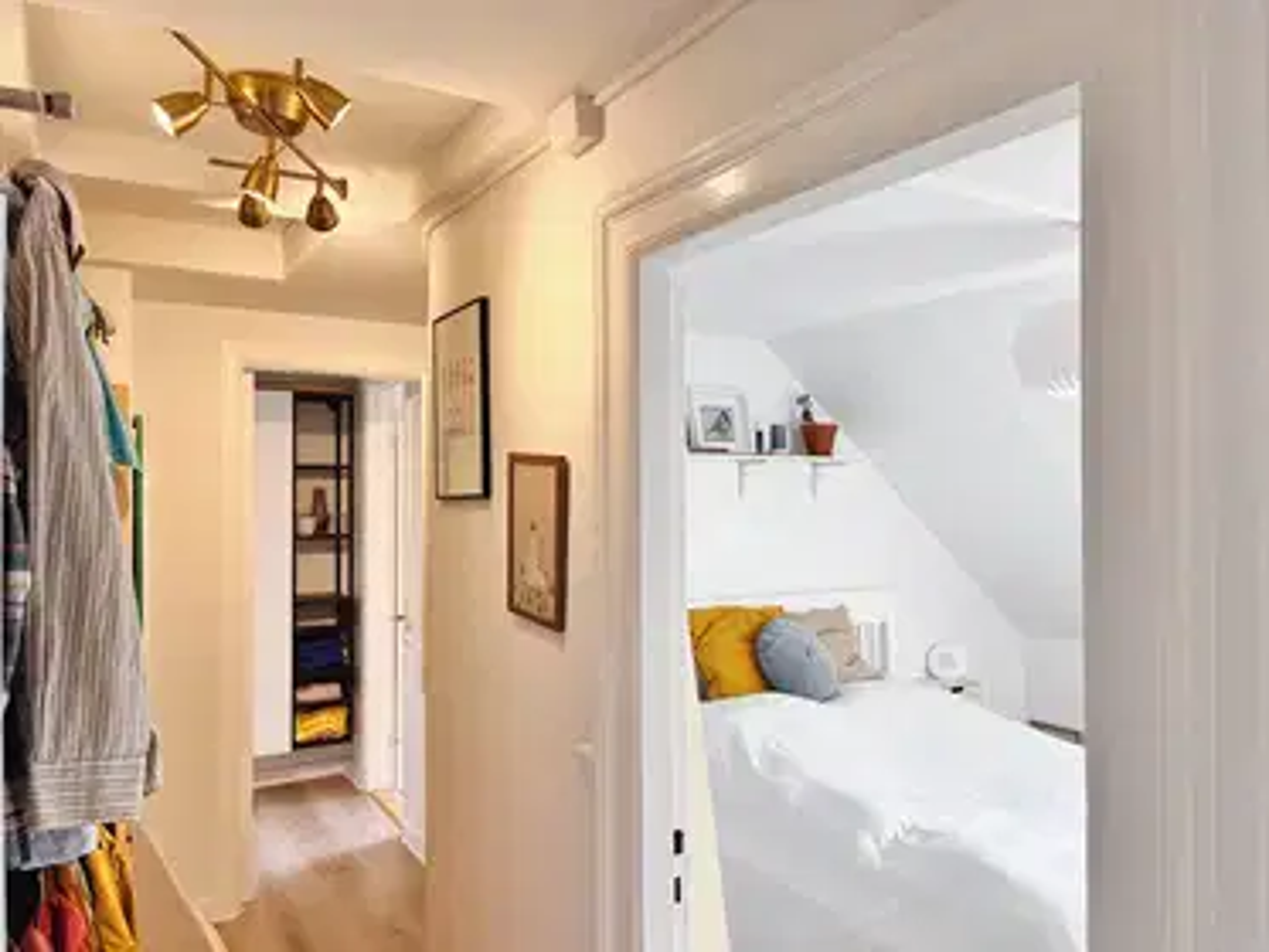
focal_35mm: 26
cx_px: 634
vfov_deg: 53.1
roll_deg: +0.1
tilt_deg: +0.1
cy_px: 476
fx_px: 953
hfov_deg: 67.3
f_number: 1.6
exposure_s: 1/100
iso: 50
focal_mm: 5.1
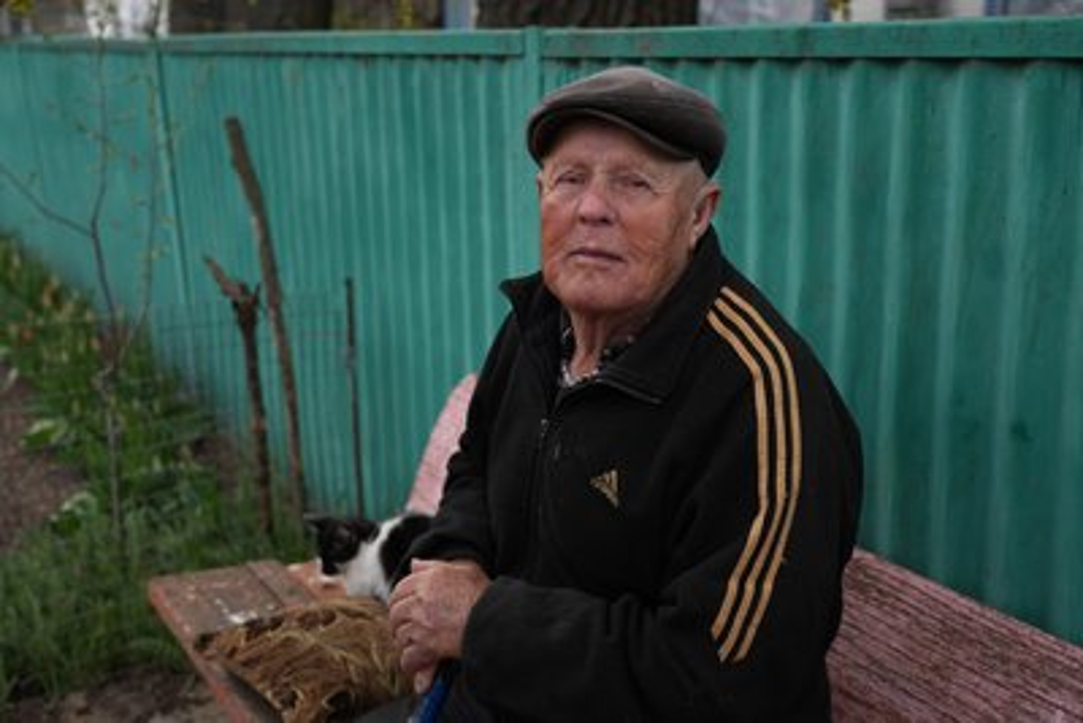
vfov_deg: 31.2
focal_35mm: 43
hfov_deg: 45.4
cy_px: 362
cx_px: 542
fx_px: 1294
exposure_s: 1/250
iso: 100
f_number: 4
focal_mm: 43
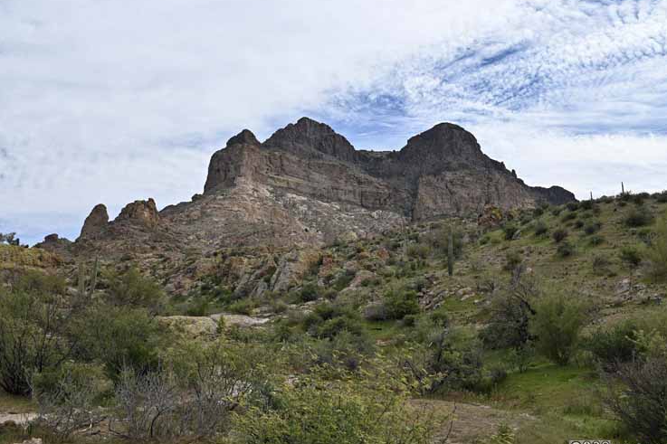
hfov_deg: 50.7
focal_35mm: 38
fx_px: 704
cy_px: 213
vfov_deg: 35.0
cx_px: 347
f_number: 6.3
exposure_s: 1/800
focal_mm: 35
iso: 100
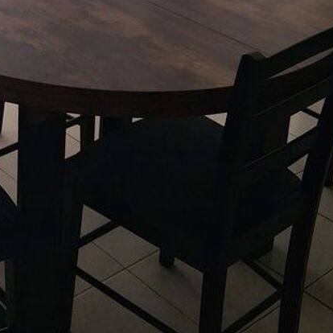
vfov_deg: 21.7
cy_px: -64
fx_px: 805
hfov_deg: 22.0
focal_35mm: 74
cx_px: -41
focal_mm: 3.98
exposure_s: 1/170
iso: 25
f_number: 1.8
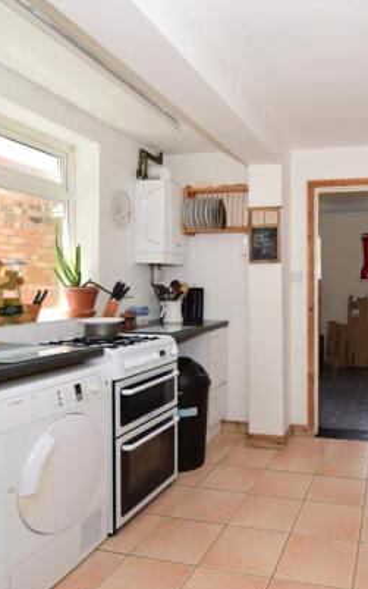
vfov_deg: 72.5
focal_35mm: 25
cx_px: 301
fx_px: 401
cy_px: 286
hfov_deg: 46.4
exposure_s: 1/125
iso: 400
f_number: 7.1
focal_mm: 10
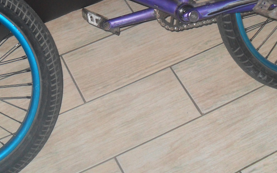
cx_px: 100
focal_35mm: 69
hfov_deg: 29.6
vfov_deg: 18.3
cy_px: -9
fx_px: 521
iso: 200
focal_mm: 6.3
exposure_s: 1/45
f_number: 3
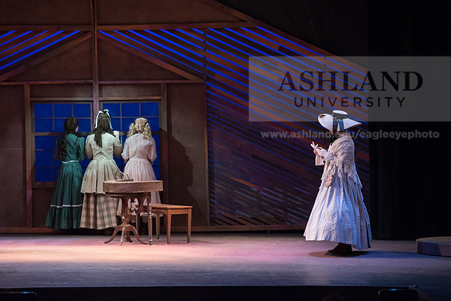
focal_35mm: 116
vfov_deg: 11.8
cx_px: 226
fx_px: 1453
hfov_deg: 17.6
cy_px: 150
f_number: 3.5
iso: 5000
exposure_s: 1/400
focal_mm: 116
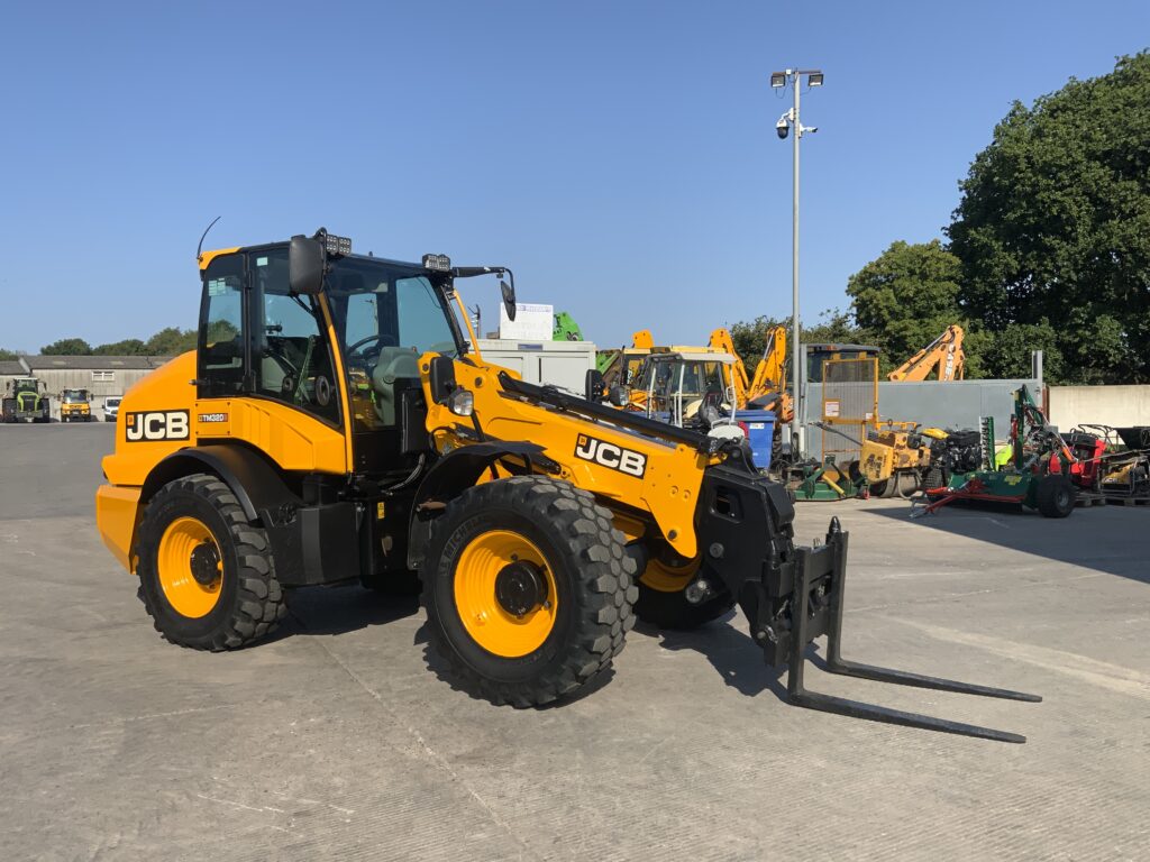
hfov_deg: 61.7
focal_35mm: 29
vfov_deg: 48.2
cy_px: 431
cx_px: 575
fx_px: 963
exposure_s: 1/2141
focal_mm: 3
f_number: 1.8
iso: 20
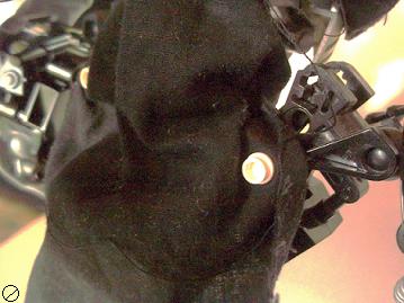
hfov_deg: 51.4
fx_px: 420
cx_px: 202
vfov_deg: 39.6
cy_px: 152
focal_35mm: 36
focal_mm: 6.5
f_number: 3.1
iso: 320
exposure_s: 1/10
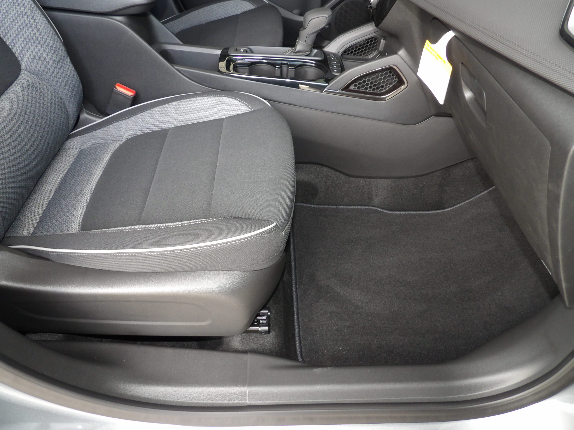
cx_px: 287
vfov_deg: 56.8
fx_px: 398
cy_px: 215
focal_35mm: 24
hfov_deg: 71.6
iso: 200
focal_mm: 4.3
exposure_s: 1/32
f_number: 3.2
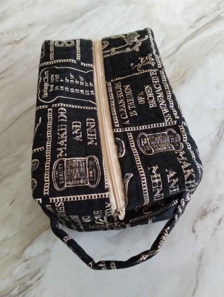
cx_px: 112
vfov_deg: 63.4
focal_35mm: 28
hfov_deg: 49.9
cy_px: 148
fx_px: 241
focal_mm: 4.27
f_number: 1.8
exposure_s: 1/17.1
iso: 3228
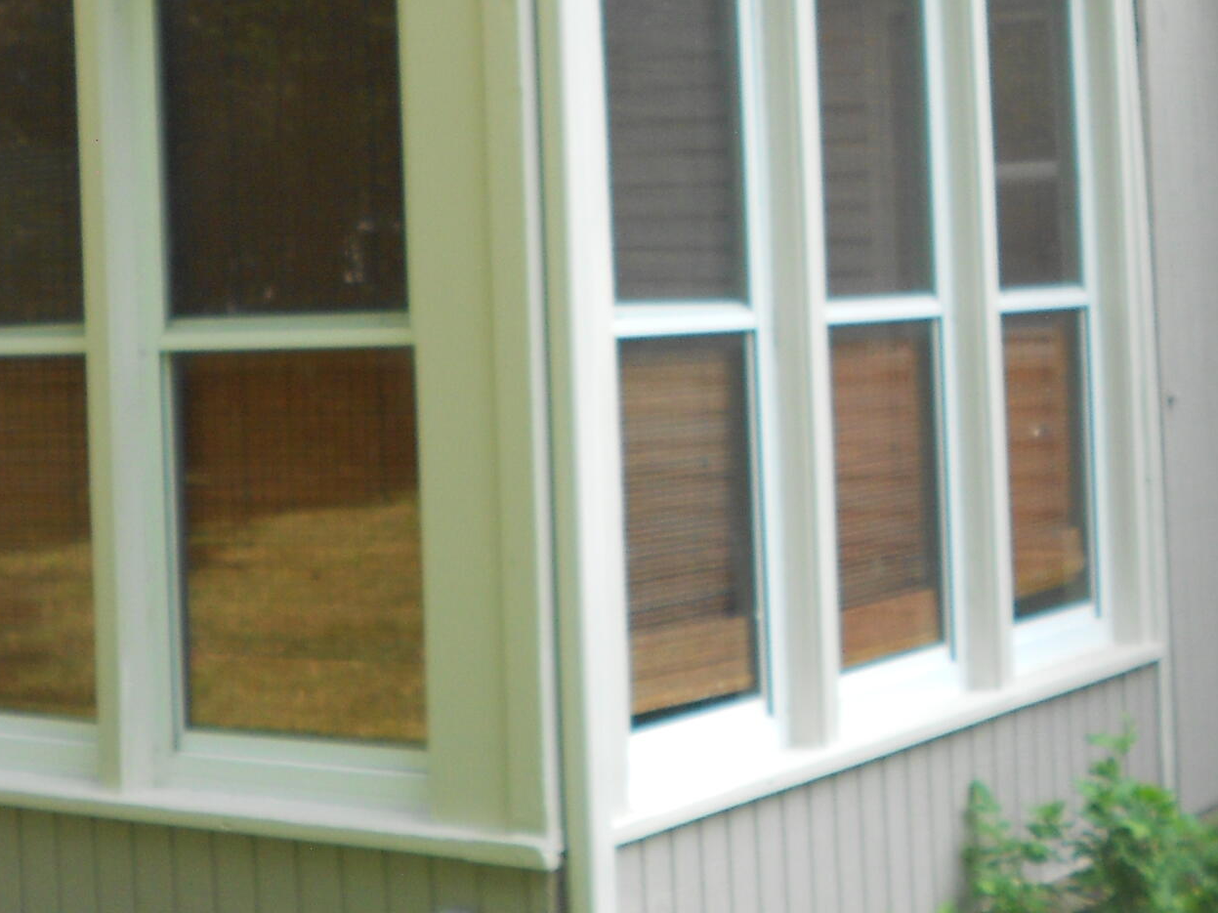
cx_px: 454
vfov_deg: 19.0
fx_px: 2709
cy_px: 191
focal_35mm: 77
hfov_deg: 25.3
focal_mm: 5.8
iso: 80
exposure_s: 1/125
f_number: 3.6
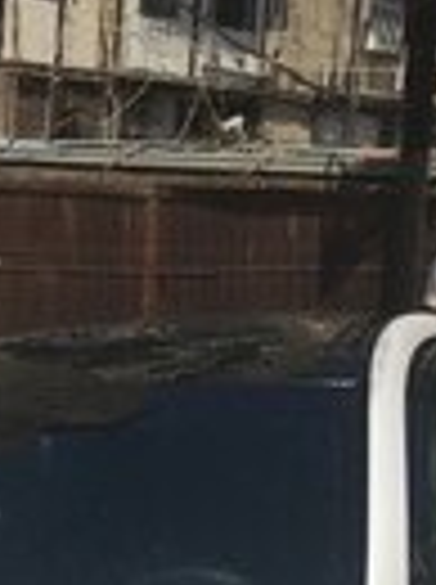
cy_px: 1094
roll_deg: -0.9
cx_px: -171
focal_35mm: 111
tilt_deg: -24.3
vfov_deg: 15.1
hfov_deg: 12.8
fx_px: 1870
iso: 25
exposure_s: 1/4808
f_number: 2.2
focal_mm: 4.15
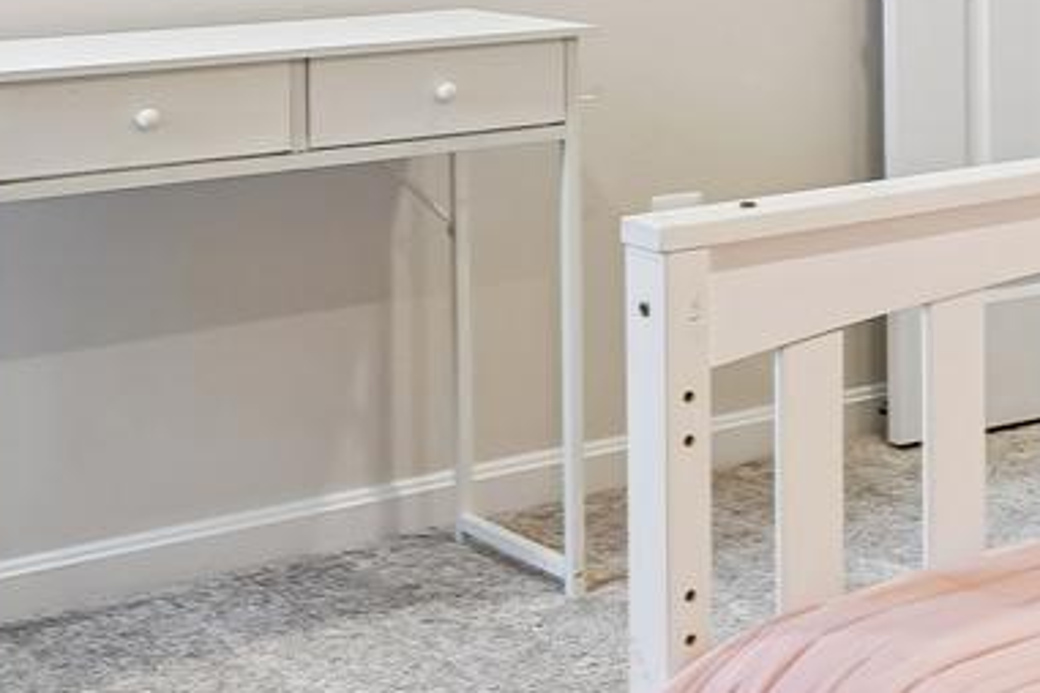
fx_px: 2484
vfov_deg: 15.1
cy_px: -231
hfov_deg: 21.3
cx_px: 1373
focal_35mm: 86
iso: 100
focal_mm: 16
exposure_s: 1/3.33
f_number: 8
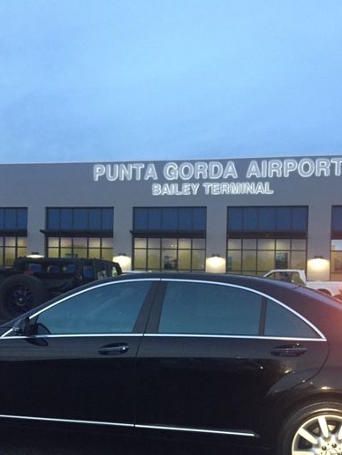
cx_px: 172
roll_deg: -1.7
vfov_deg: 51.0
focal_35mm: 36
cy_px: 273
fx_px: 474
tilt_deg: +0.8
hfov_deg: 39.7
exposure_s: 1/30
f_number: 2.2
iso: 250
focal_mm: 4.15
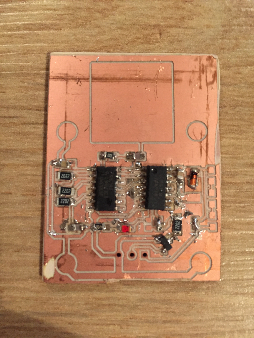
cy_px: 169
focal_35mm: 29
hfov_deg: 48.2
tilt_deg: -84.6
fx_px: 284
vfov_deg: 61.7
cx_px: 127
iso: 250
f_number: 2.2
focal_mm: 4.15
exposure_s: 1/25
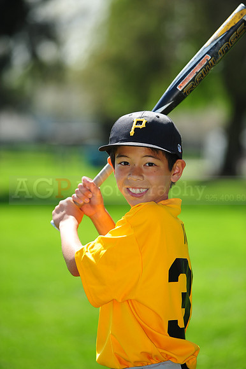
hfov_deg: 6.9
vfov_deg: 10.3
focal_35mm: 200
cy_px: 184
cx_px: 123
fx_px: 2052
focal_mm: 200
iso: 200
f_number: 4.5
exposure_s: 1/800
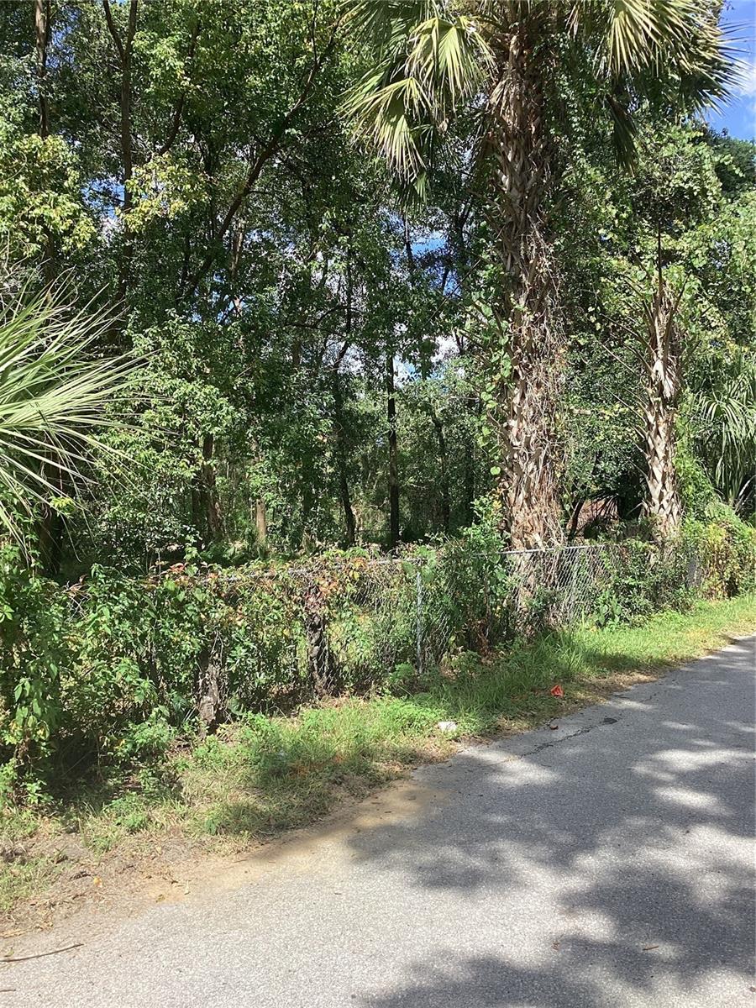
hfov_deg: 45.4
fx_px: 903
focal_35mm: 31
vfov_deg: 58.4
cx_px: 378
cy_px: 504
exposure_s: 1/503
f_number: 2.4
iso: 25
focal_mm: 3.3
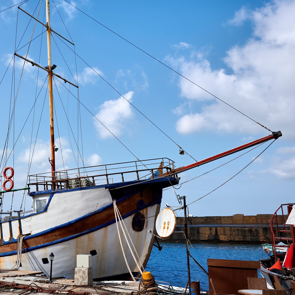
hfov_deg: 46.3
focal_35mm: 35
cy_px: 146
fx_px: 334
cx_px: 82
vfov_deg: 47.6
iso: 100
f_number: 8
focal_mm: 26.5
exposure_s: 1/320
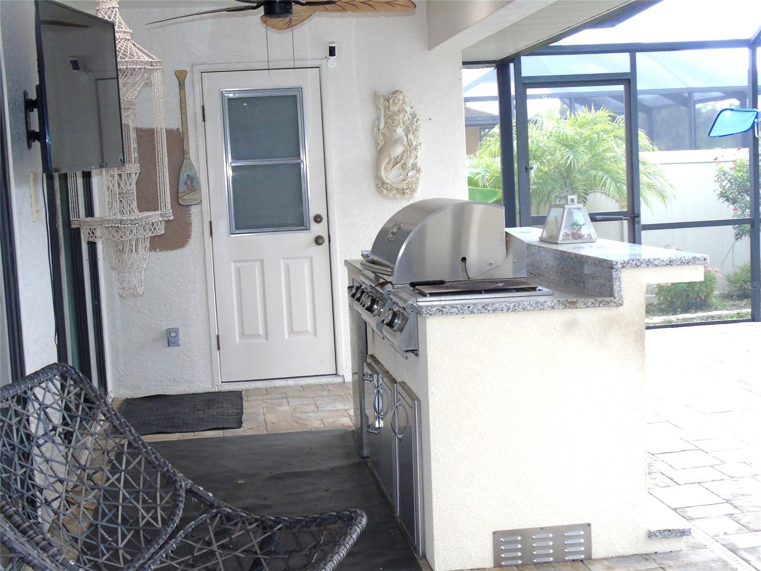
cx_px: 380
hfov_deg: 35.5
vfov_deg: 27.0
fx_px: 1187
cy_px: 286
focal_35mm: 54
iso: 250
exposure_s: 1/60
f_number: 4.3
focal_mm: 9.6
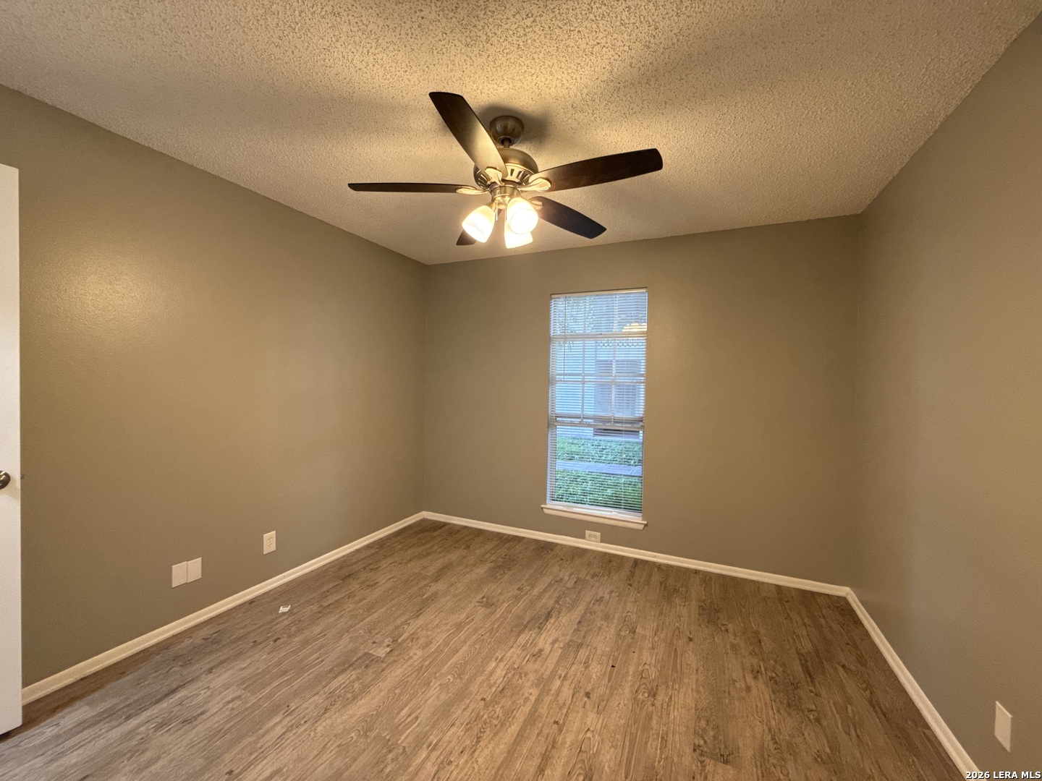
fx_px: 421
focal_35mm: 14
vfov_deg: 85.7
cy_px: 390
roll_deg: -1.6
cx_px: 521
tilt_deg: -1.3
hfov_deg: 102.1
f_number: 2.2
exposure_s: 1/120
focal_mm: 2.22
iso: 640
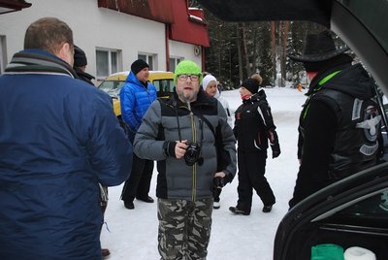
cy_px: 130
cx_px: 194
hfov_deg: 57.2
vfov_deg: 40.1
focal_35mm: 33
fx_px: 356
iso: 200
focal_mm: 22
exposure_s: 1/60
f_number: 3.8
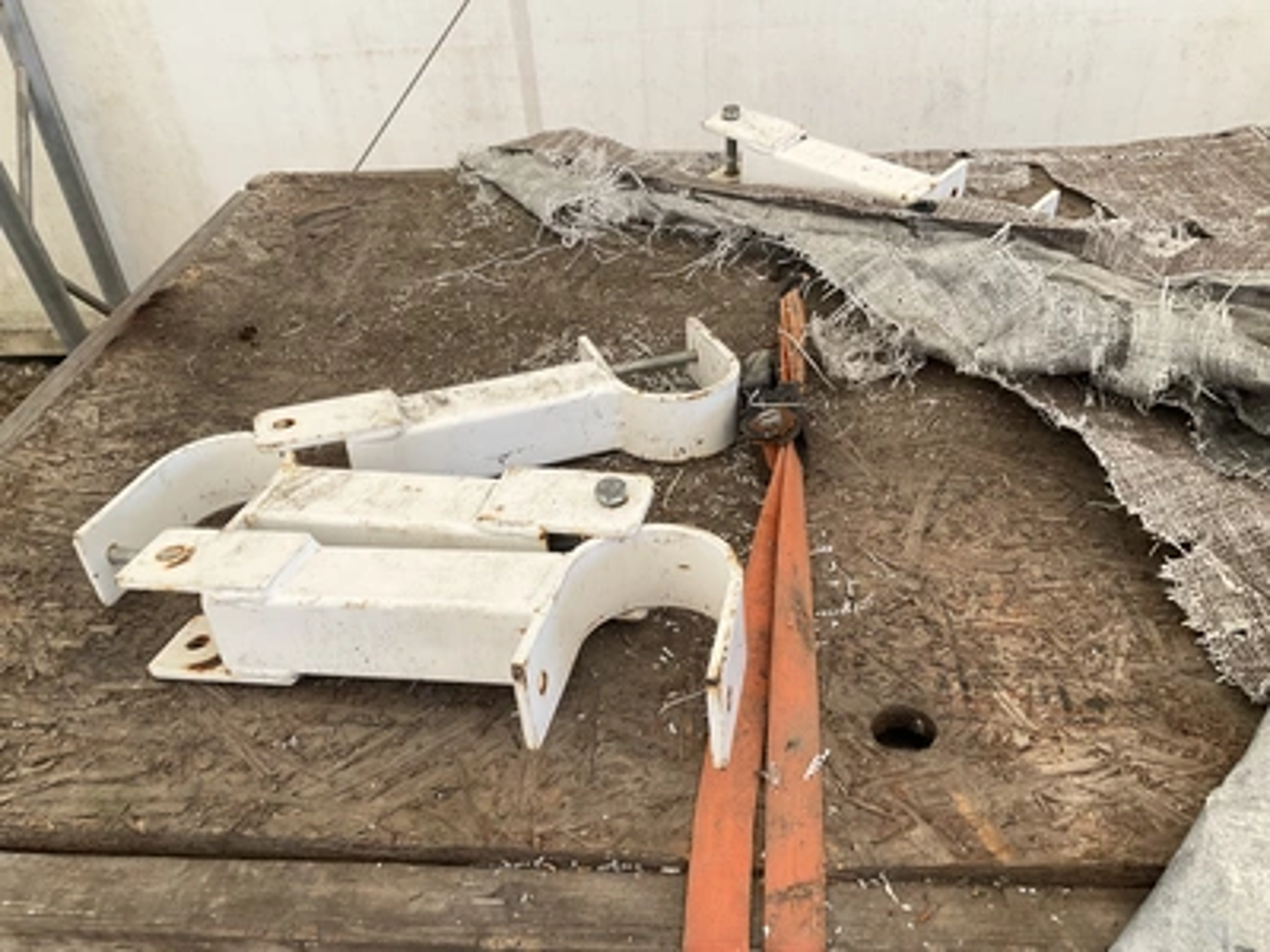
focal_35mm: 29
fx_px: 1064
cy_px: 476
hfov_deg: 61.7
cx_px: 635
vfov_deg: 48.2
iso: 20
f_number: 1.8
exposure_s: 1/150
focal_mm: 3
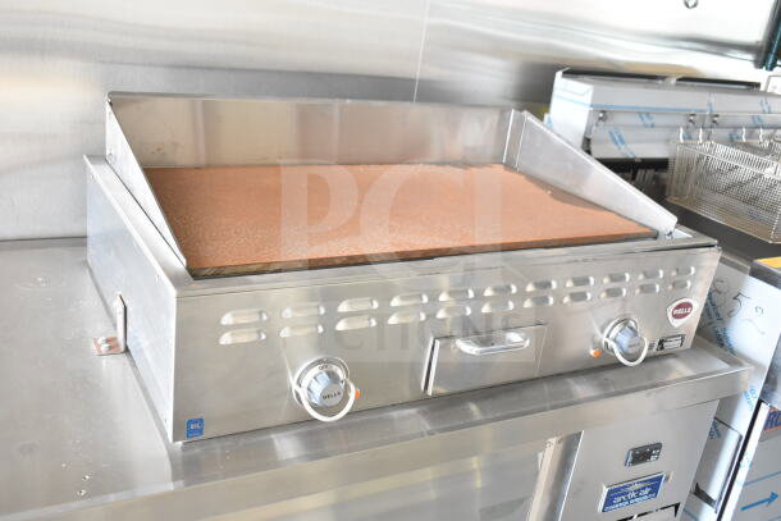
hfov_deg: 53.1
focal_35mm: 36
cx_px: 390
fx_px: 781
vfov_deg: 36.9
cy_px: 260
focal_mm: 24
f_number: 3.8
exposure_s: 1/50
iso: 1600
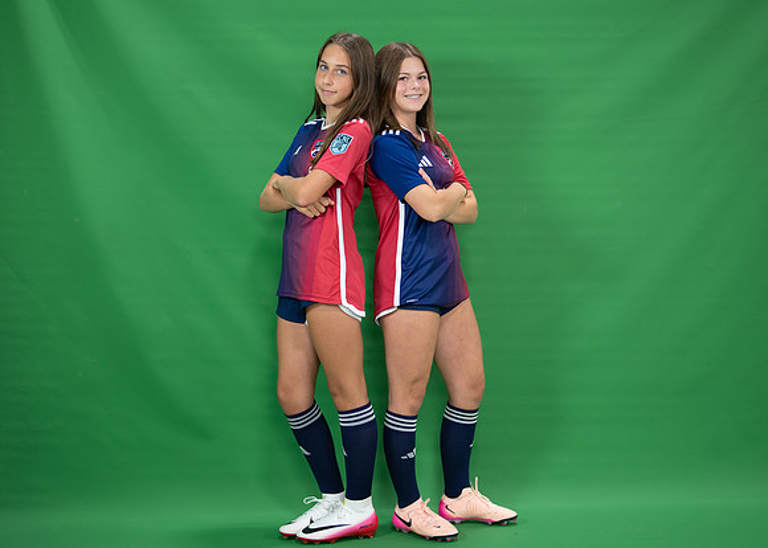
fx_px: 1392
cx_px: 388
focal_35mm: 64
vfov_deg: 22.3
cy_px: 243
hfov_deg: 30.8
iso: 320
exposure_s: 1/500
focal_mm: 50
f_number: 1.2
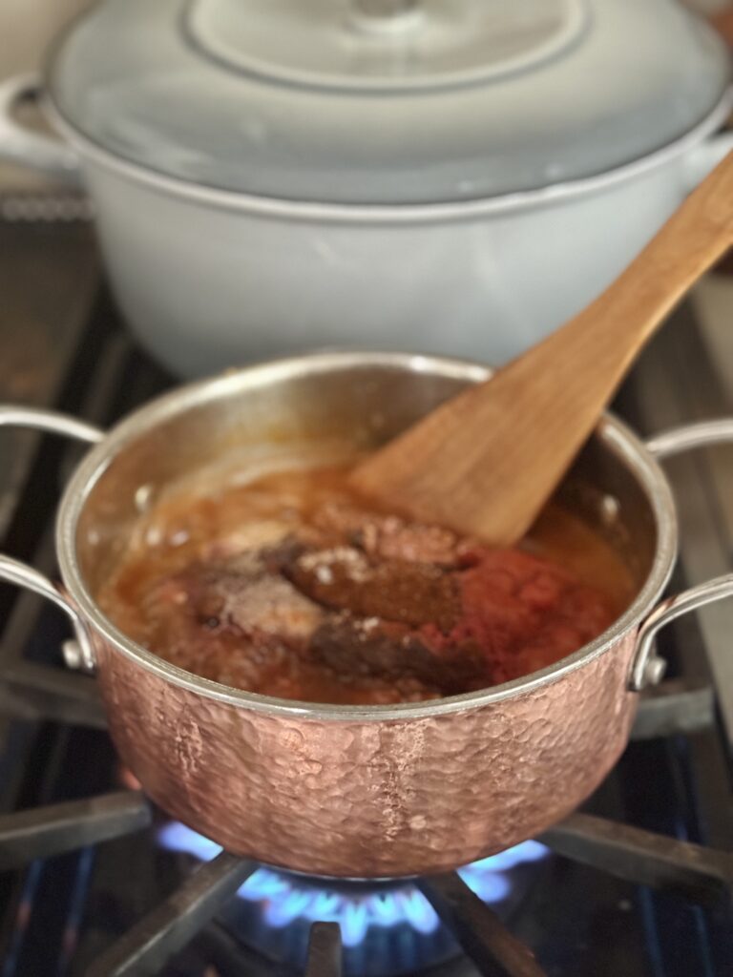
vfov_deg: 39.7
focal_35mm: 48
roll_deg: +0.8
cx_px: 366
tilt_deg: -35.4
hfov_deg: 30.3
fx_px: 1355
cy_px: 488
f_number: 1.78
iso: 800
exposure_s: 1/24
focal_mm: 6.76
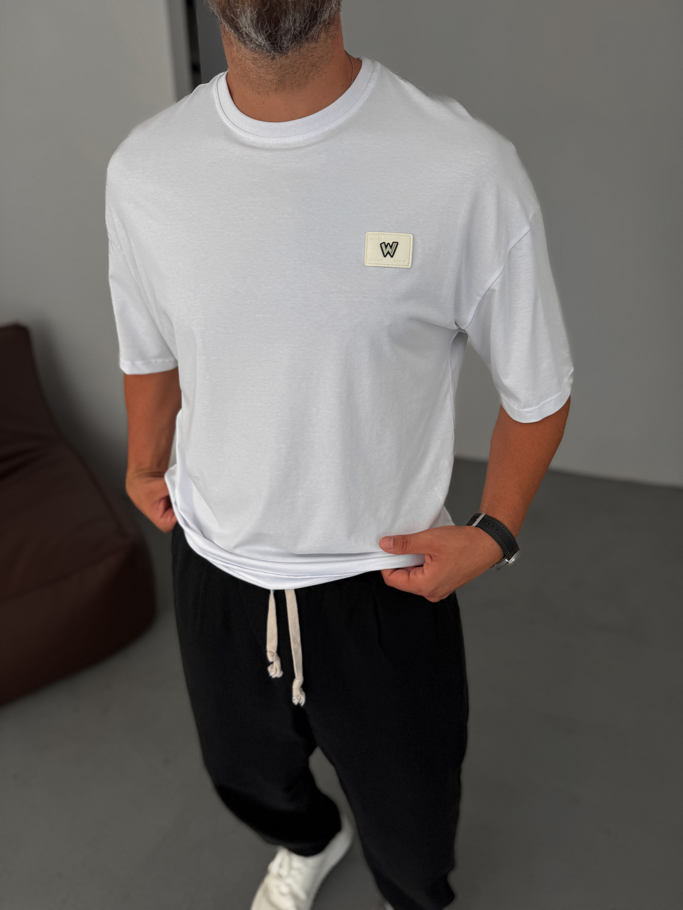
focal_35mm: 24
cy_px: 455
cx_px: 342
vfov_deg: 71.6
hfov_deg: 56.8
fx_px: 631
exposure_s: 1/150
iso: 64
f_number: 1.8
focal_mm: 6.76
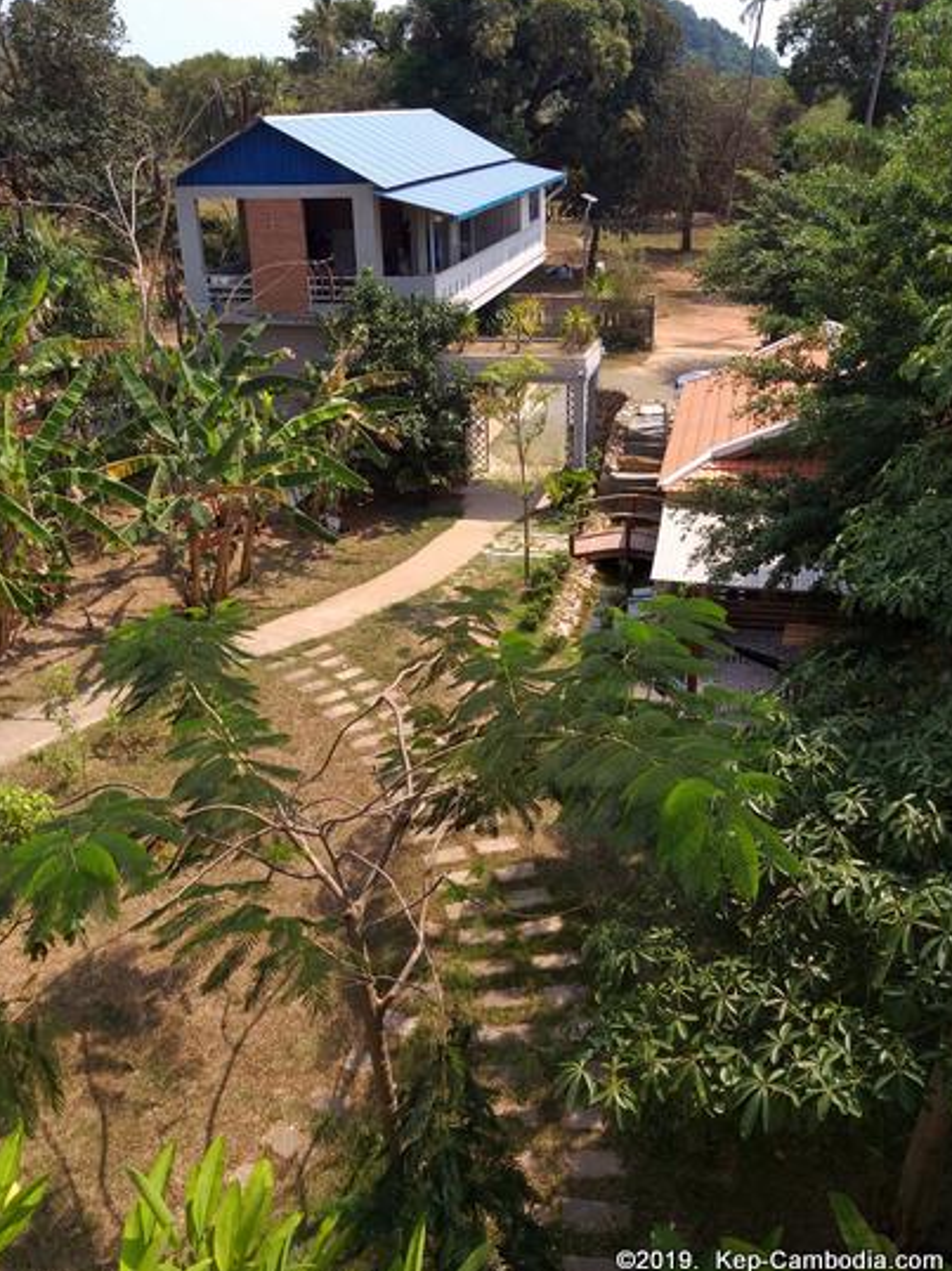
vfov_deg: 61.6
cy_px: 598
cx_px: 451
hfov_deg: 48.2
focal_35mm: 29
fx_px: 1064
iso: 38
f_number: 1.7
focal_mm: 3.93
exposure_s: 1/1292
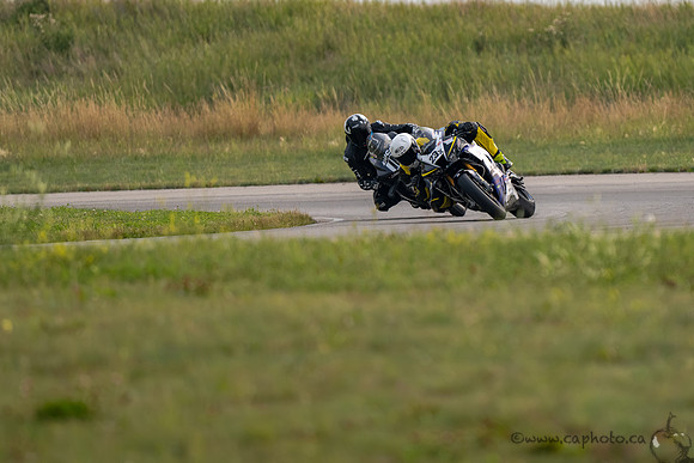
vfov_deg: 1.6
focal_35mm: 879
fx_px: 16955
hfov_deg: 2.3
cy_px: 183
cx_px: 480
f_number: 6.3
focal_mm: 600
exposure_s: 1/1250
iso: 450
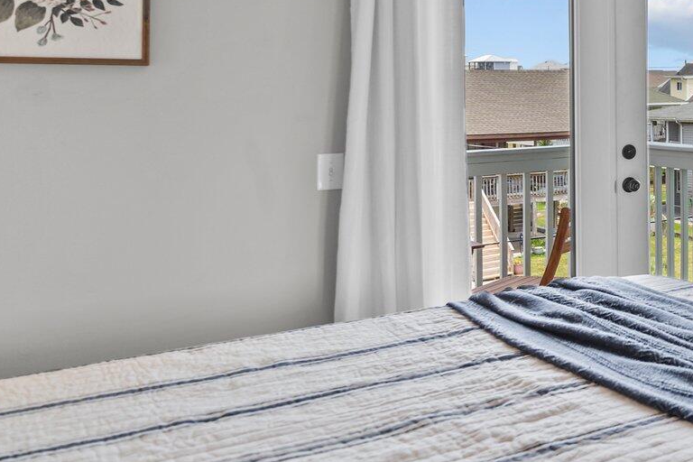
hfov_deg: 32.0
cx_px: 884
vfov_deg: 27.4
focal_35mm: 48
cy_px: 83
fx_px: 924
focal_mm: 18
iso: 100
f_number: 3.2
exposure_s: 1/10
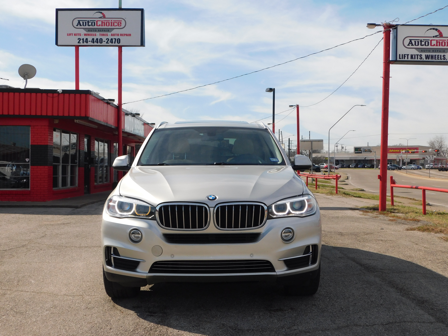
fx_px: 582
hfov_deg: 42.1
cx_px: 224
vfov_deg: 32.2
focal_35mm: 45
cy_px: 168
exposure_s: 1/400
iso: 125
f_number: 7.4
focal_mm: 8
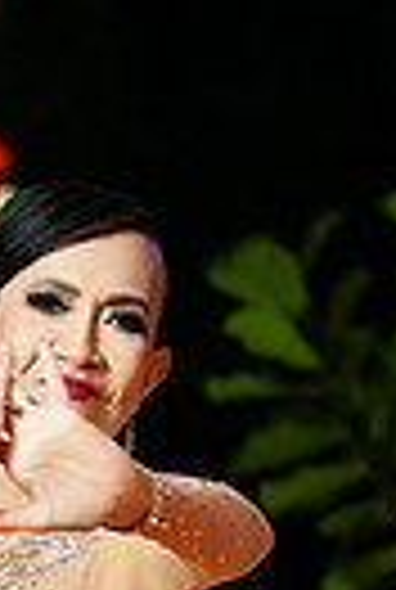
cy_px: 968
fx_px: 7024
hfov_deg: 3.2
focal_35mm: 428
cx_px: -367
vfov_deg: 4.8
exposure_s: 1/250
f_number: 4
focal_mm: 97
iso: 4000
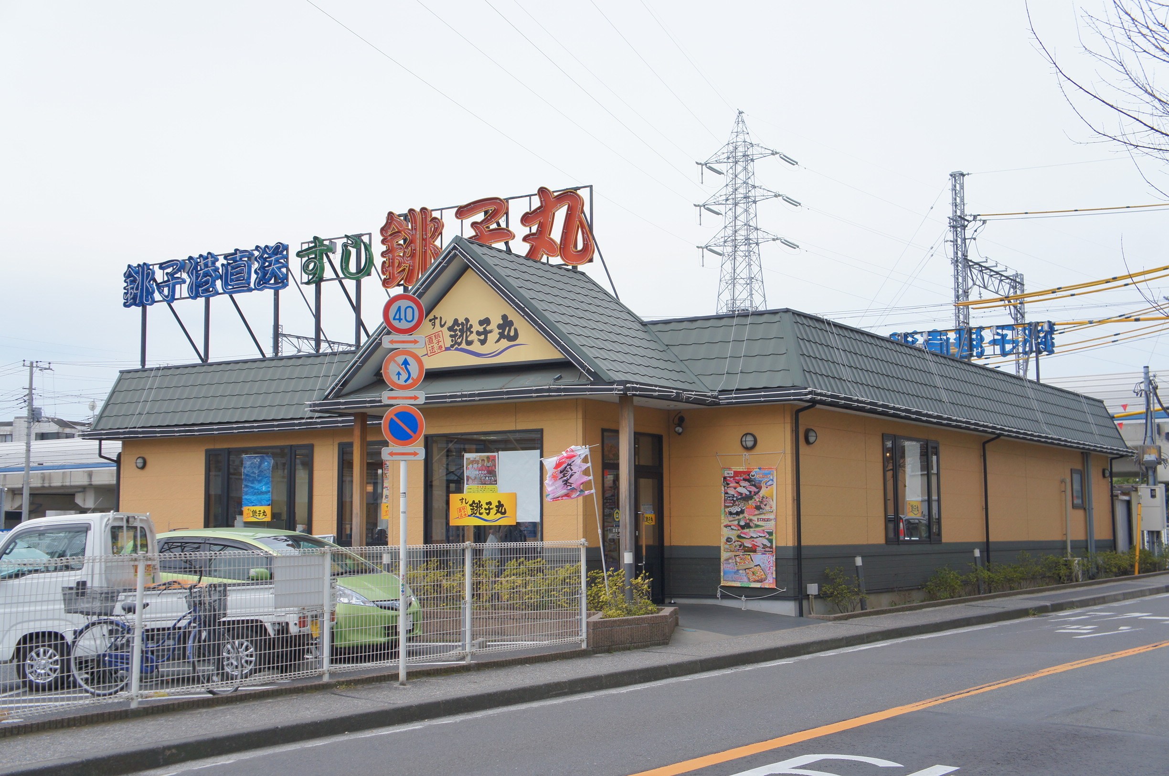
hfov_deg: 43.7
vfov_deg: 29.8
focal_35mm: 45
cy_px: 388
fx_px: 1459
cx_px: 584
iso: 200
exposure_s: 1/500
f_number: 7.1
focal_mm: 30
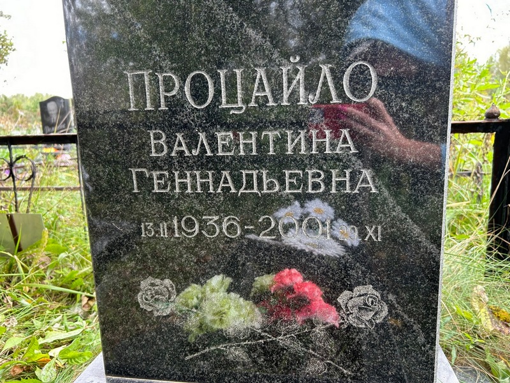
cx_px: 255
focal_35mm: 26
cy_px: 192
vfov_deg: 53.1
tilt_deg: -9.6
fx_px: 383
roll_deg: +0.6
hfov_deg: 67.3
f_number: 1.5
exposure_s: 1/121
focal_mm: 5.7
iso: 80
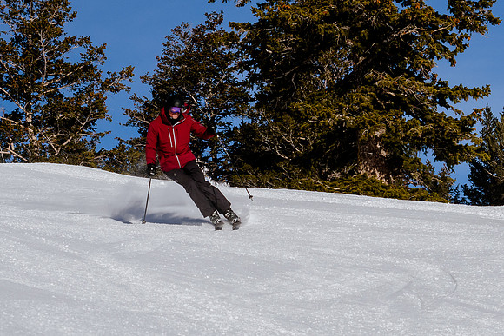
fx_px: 2651
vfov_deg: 7.3
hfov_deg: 10.9
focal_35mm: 189
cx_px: 305
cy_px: 119
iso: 160
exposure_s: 1/1000
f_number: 9
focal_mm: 65
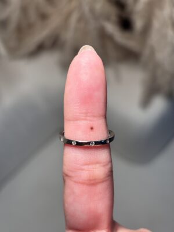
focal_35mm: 52
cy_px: 116
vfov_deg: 36.8
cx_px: 87
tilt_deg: -64.3
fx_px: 349
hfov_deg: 28.0
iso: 50
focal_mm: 5.96
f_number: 1.6
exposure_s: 1/72
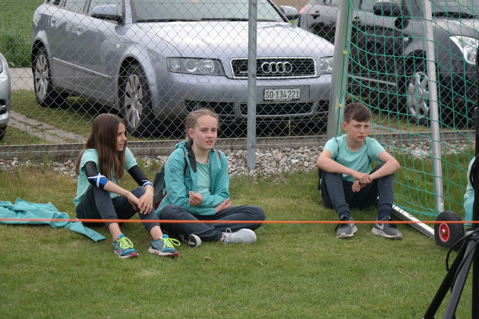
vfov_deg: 12.8
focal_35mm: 107
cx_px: 240
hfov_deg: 19.1
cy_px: 160
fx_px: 1423
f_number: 4.5
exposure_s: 1/250
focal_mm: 70
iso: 100
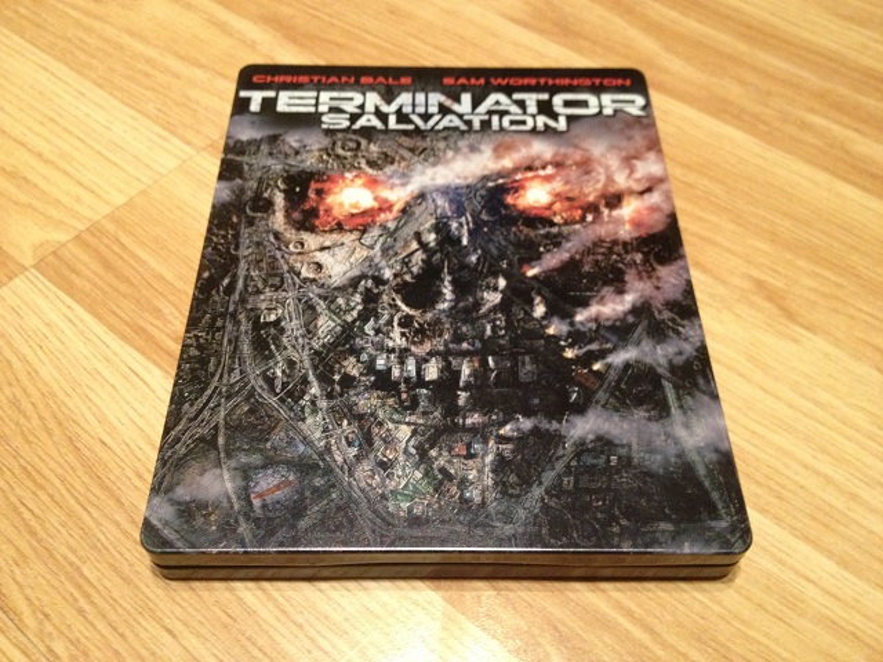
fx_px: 893
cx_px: 442
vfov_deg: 40.7
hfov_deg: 52.6
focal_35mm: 35
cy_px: 331
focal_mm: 4.28
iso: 400
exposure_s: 1/20
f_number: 2.4
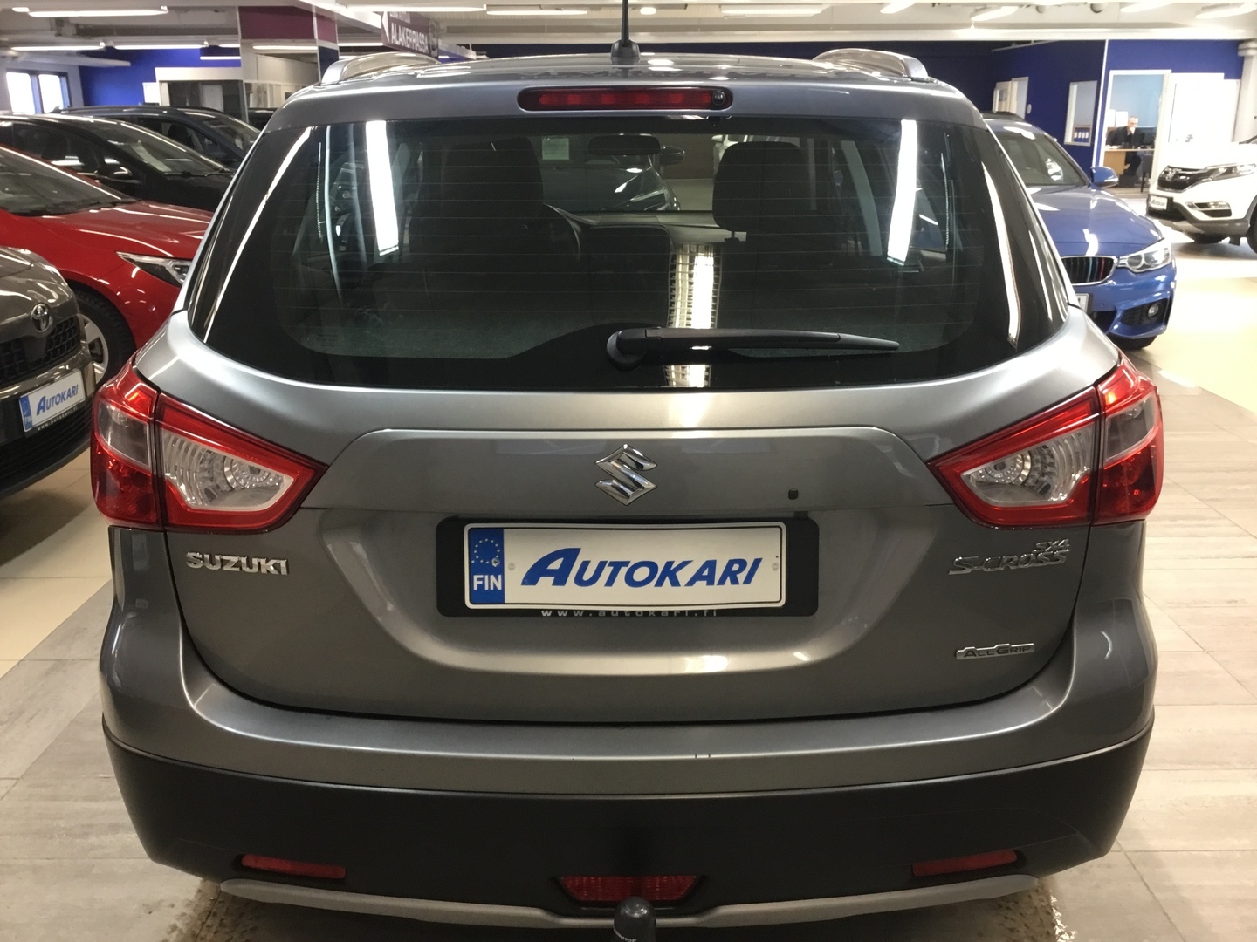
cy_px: 471
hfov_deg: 58.4
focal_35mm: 31
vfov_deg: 45.4
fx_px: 1126
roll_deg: +1.0
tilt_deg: -17.2
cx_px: 628
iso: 125
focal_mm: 3.3
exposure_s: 1/33
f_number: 2.4
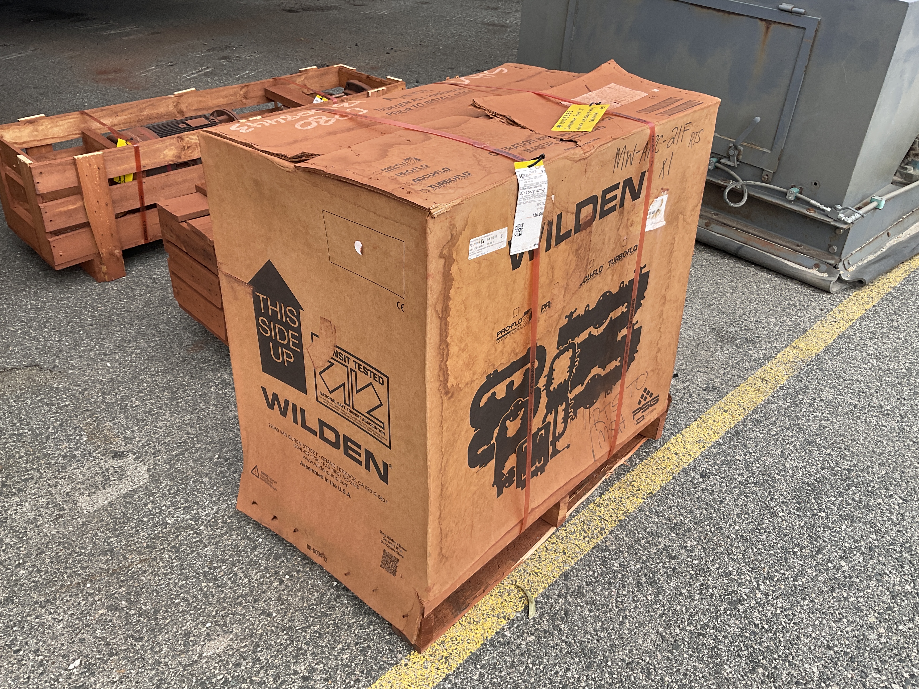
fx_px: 796
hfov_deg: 60.0
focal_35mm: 30
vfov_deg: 46.8
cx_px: 458
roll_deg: -0.3
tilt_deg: -29.1
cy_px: 342
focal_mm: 3
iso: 16
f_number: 1.8
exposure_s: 1/574
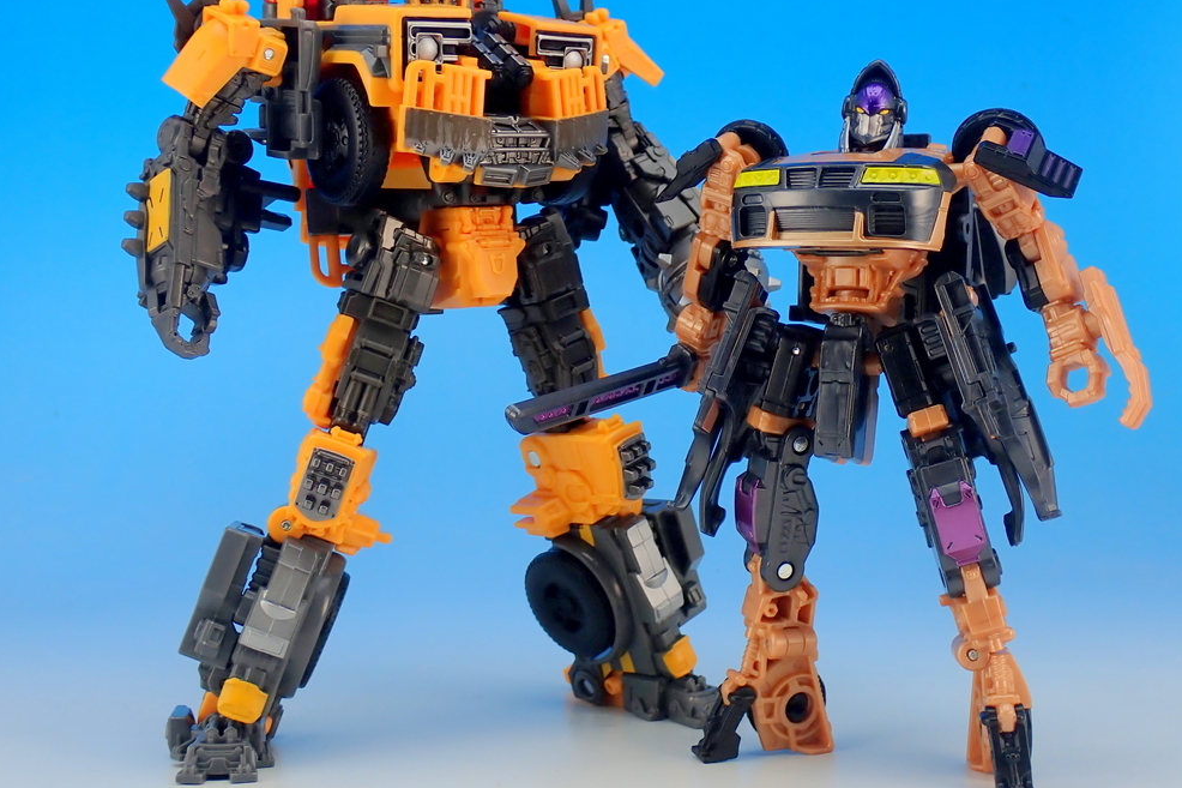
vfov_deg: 25.0
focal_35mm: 54
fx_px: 1773
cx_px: 609
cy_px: 348
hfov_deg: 36.9
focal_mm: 9.01
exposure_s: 1/15
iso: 100
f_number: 4.5
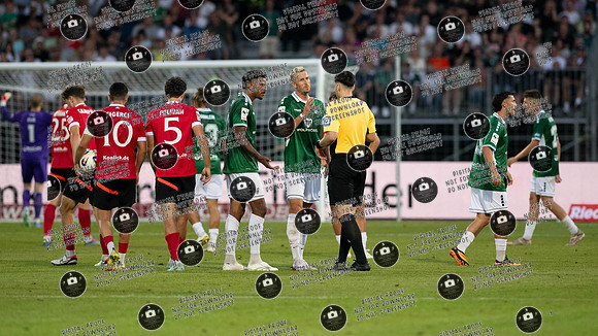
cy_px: 115
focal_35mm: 443
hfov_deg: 4.9
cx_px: 321
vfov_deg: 2.7
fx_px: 7019
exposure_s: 1/1250
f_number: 3.2
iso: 3200
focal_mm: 300
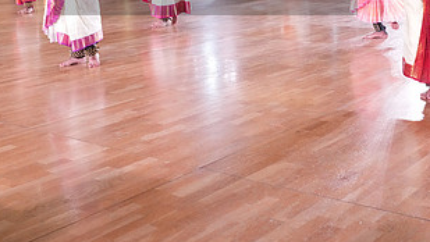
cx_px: 206
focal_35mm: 59
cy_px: -22
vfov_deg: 19.6
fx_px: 673
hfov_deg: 35.4
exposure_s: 1/320
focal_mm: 30
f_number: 5
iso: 5000
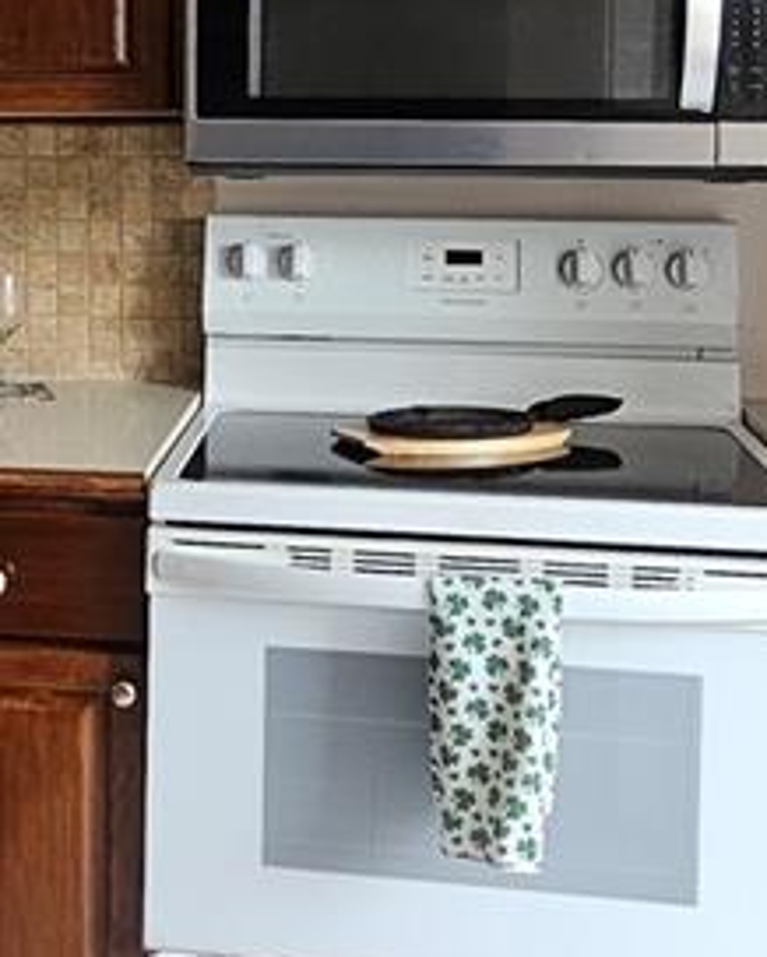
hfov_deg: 25.8
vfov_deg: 32.7
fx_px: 1587
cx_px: 7
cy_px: 211
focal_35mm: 56
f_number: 2.2
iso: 160
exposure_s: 1/60
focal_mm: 2.2
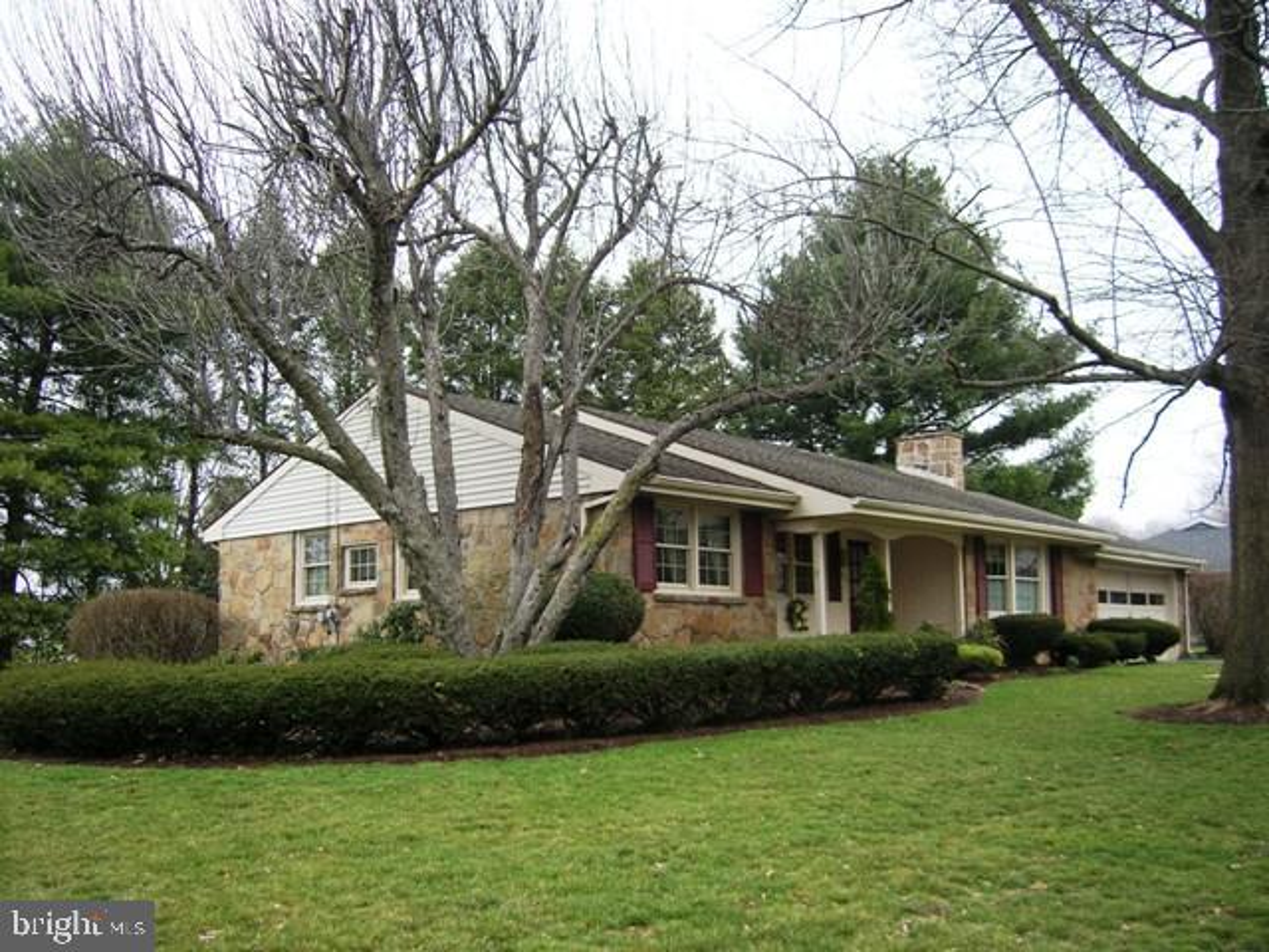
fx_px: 1283
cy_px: 476
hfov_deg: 52.6
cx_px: 634
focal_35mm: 35
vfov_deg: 40.7
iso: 50
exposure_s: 1/57
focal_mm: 5.8
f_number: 2.9
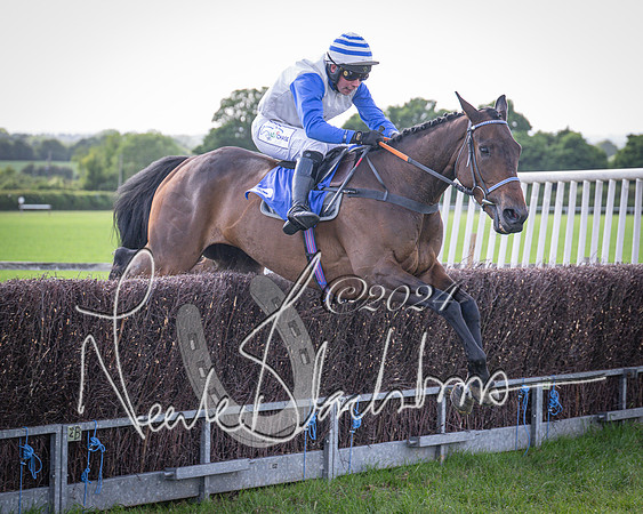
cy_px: 296
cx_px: 280
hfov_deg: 16.7
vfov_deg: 13.4
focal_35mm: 115
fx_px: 2186
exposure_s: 1/1600
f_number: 2.8
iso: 640
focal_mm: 70
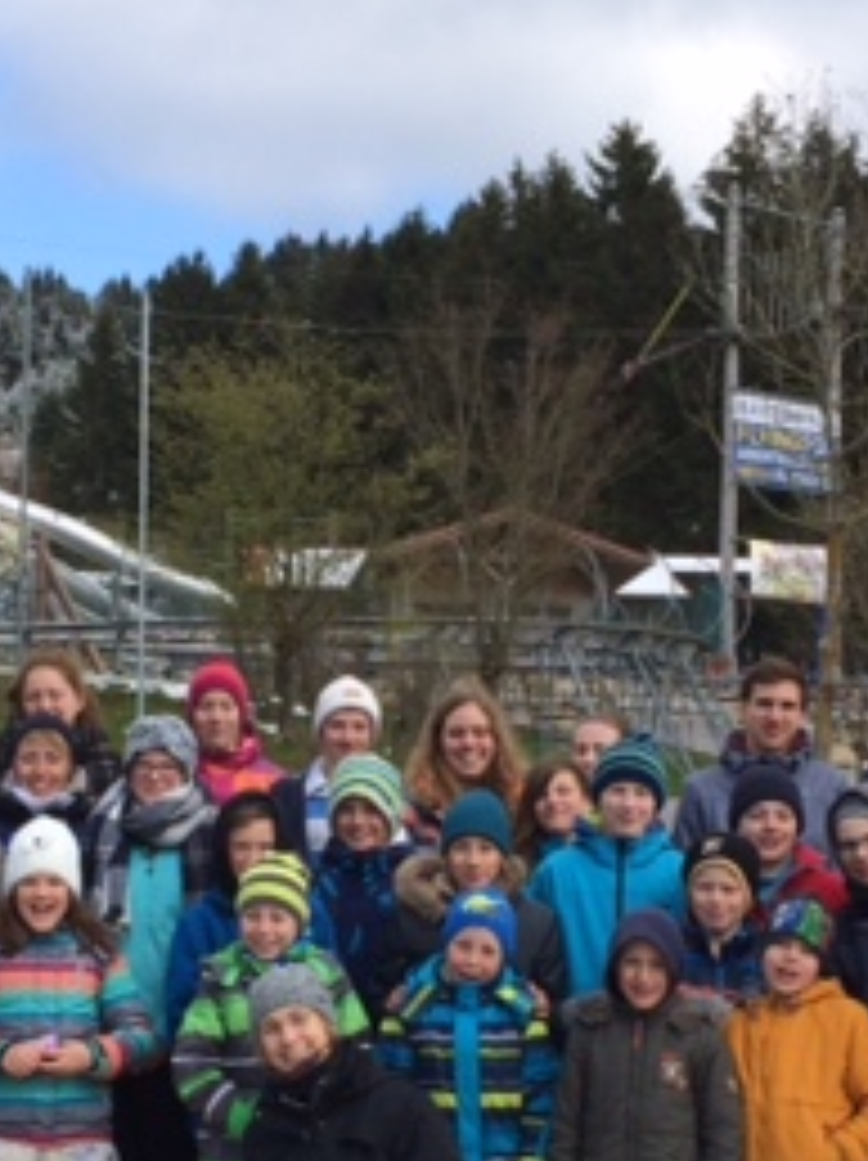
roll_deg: +1.3
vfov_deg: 26.8
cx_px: 337
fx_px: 2411
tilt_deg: +0.4
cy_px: 846
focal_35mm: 72
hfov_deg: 20.4
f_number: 2.2
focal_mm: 4.15
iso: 32
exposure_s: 1/1466
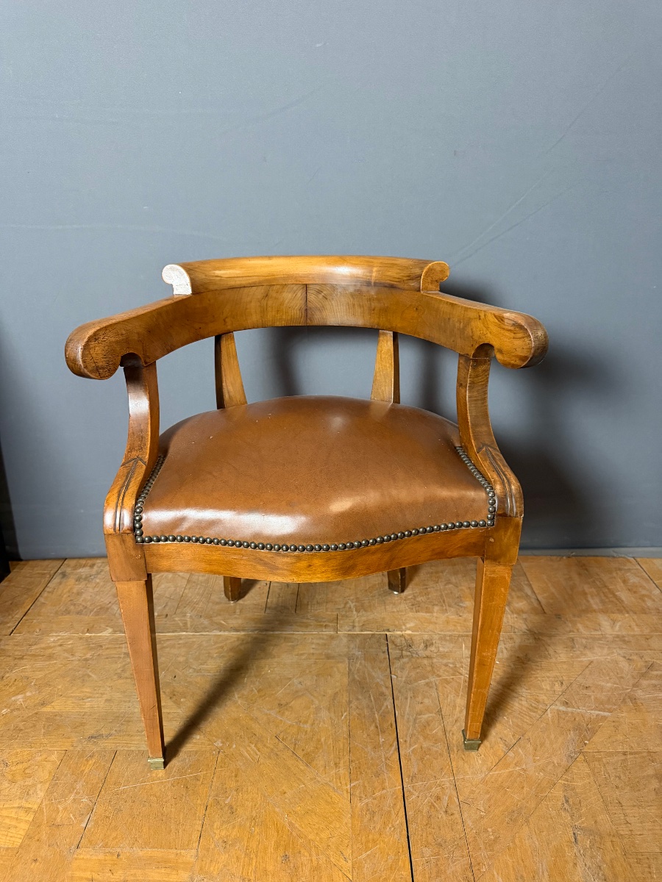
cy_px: 441
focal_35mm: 24
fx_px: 612
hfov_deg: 56.8
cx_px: 331
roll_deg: +1.1
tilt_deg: -21.7
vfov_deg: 71.6
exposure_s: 1/50
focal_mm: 6.76
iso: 800
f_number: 1.78
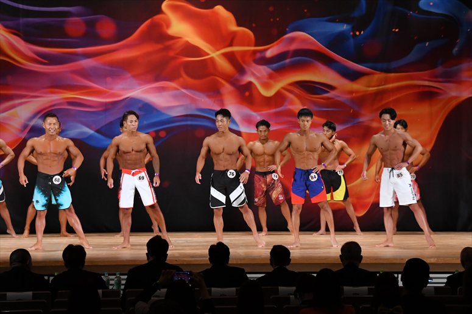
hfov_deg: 16.7
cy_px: 157
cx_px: 236
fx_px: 1612
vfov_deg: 11.1
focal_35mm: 123
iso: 3200
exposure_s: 1/400
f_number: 5.6
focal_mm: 82
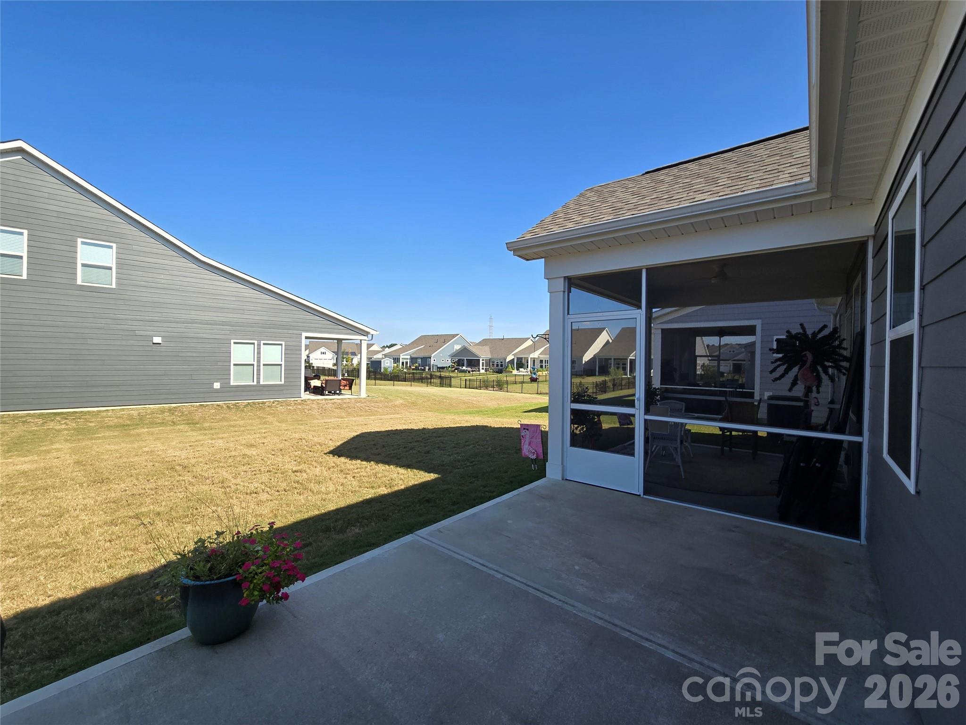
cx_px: 483
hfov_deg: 106.2
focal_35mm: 13
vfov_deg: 89.9
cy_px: 362
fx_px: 363
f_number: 2.2
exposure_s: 1/1182
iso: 50
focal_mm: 2.2
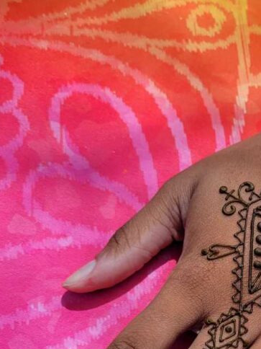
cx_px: 265
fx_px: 553
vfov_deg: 33.5
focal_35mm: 55
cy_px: 300
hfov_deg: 25.2
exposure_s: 1/3569
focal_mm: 5.4
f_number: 1.8
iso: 40
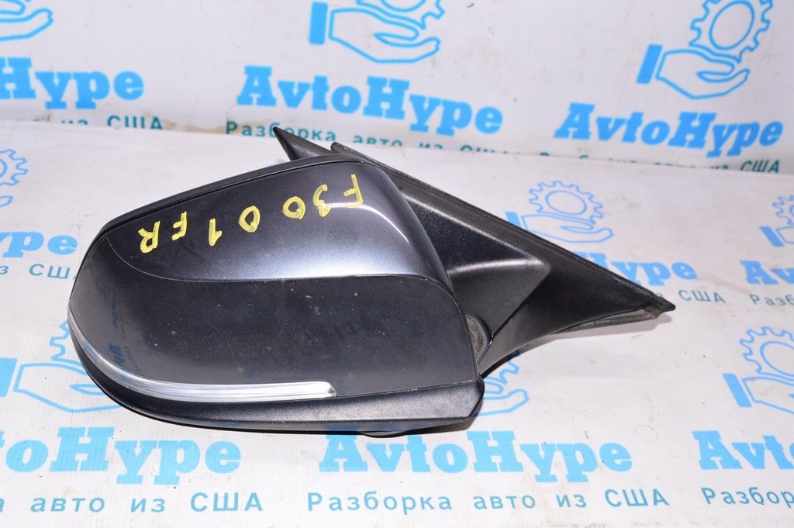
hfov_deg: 49.6
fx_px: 859
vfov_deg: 34.2
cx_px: 397
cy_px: 264
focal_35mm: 39
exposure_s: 1/200
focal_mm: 26
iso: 1600
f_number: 8
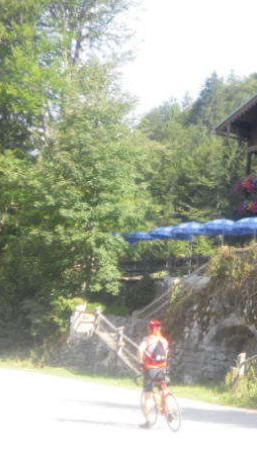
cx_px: 303
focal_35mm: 71
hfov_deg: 16.3
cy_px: 225
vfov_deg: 29.7
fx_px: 860
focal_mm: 7.91
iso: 100
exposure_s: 1/160
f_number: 3.4
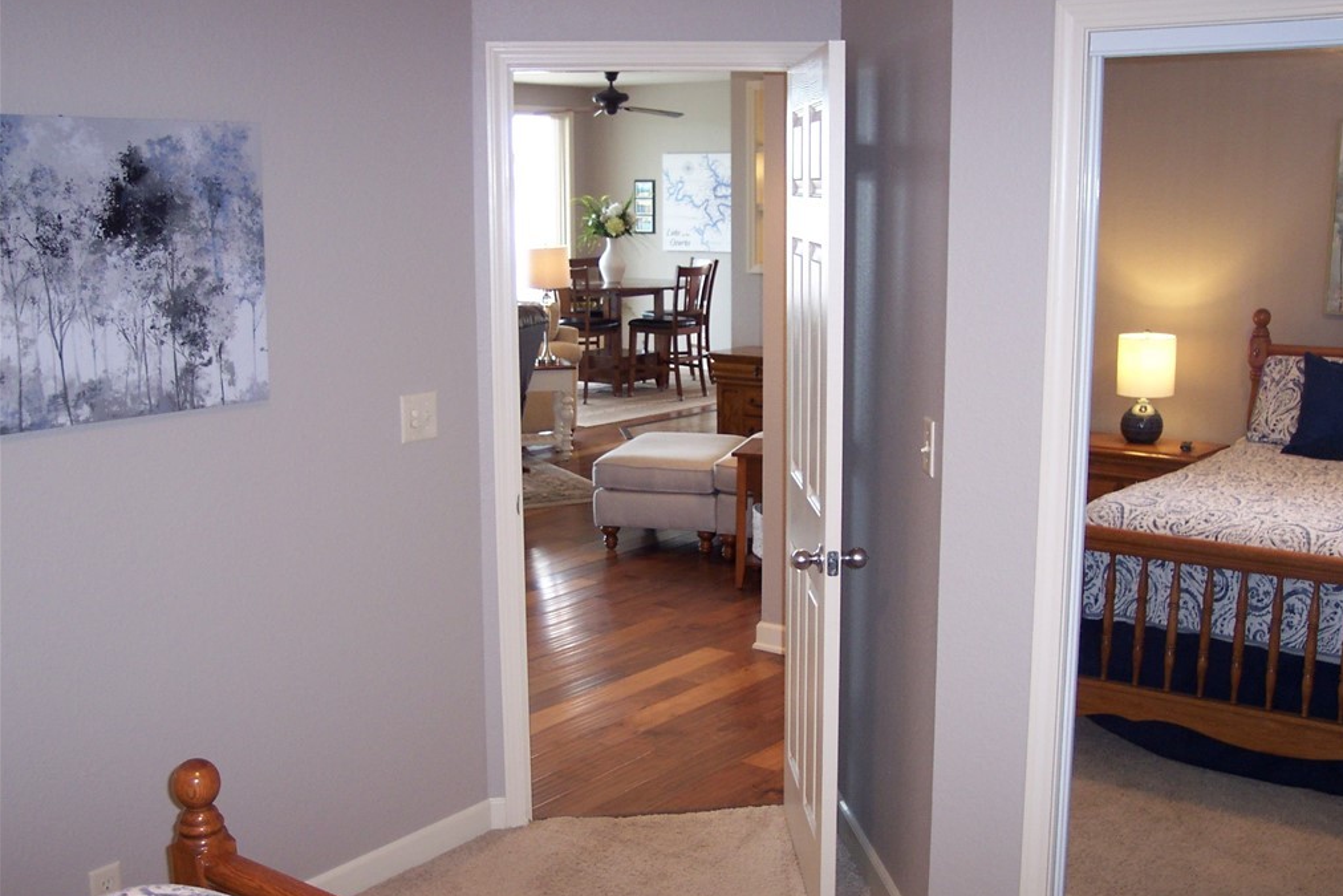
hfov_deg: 48.5
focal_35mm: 40
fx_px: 1492
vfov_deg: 33.4
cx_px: 678
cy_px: 483
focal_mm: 8
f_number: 2.8
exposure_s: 1/30
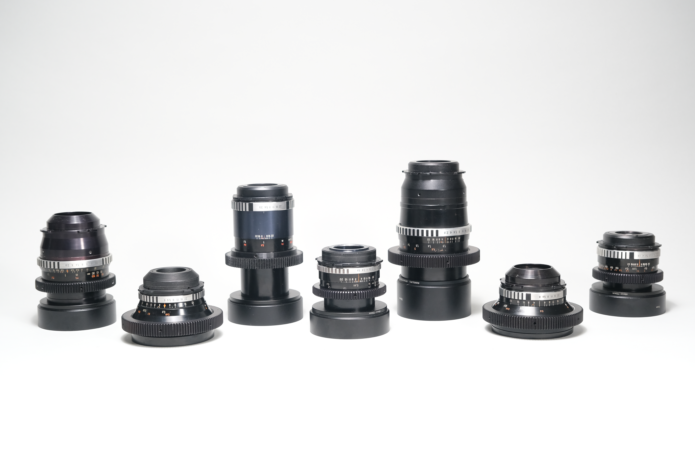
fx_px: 965
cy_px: 227
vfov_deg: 27.0
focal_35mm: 50
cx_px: 350
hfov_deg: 39.6
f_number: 5.6
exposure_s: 1/80
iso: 640
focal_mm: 32.5
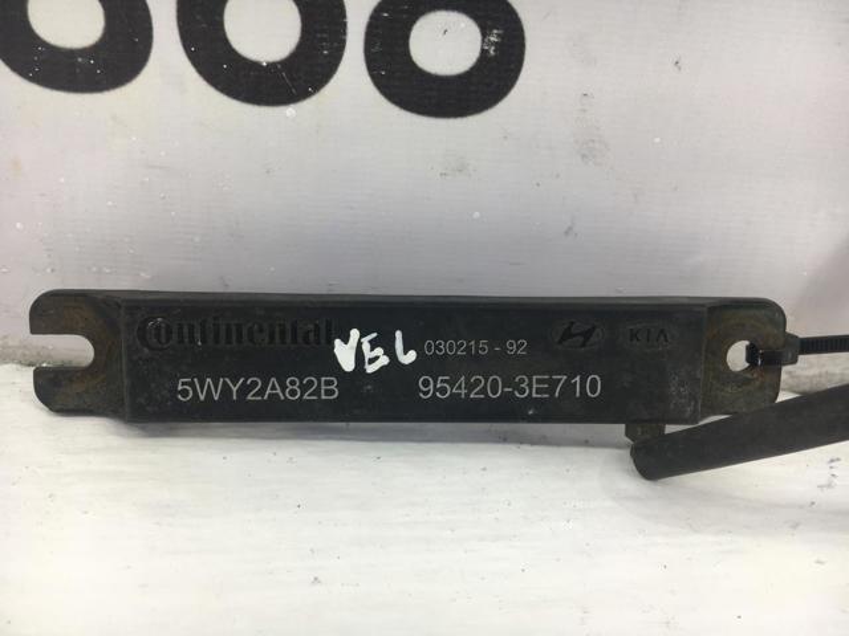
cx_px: 424
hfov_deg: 61.7
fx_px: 711
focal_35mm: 29
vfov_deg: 48.2
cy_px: 318
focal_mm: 4.15
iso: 32
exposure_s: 1/50
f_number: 2.2
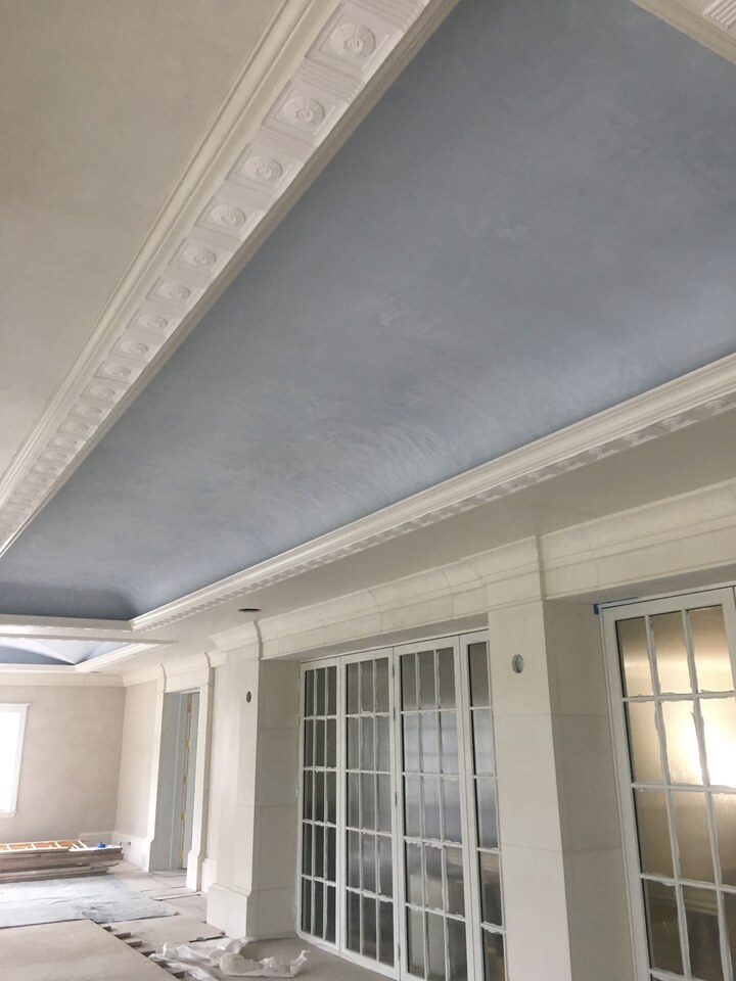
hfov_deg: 48.2
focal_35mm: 29
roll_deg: +1.3
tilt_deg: +16.6
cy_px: 490
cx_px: 368
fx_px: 822
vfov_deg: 61.7
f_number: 2.2
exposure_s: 1/30
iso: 100
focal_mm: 4.15
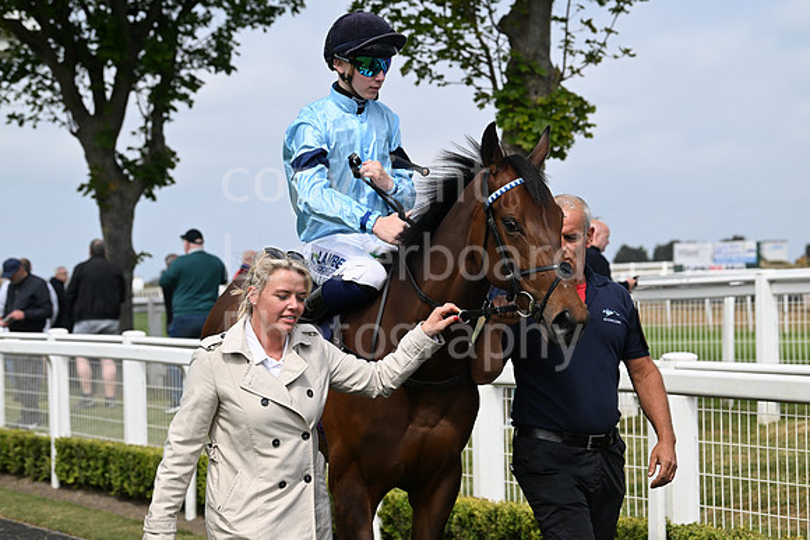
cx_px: 405
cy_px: 270
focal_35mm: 105
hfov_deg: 19.5
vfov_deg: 13.0
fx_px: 2363
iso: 400
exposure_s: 1/1600
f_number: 6.3
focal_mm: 105
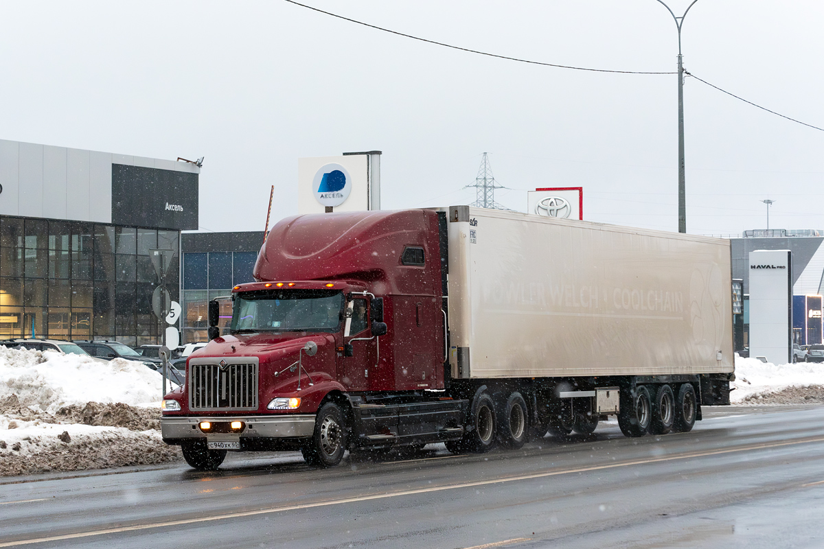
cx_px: 412
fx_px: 2106
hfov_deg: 22.1
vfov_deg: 14.9
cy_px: 274
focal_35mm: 92
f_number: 7.1
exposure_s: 1/640
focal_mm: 92
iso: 3200
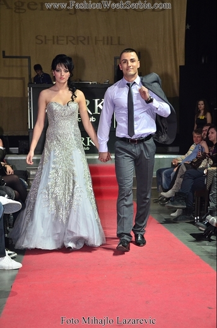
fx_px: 614
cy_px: 164
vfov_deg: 29.9
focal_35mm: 68
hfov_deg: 20.1
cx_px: 108
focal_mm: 45
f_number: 5
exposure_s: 1/125
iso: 1000
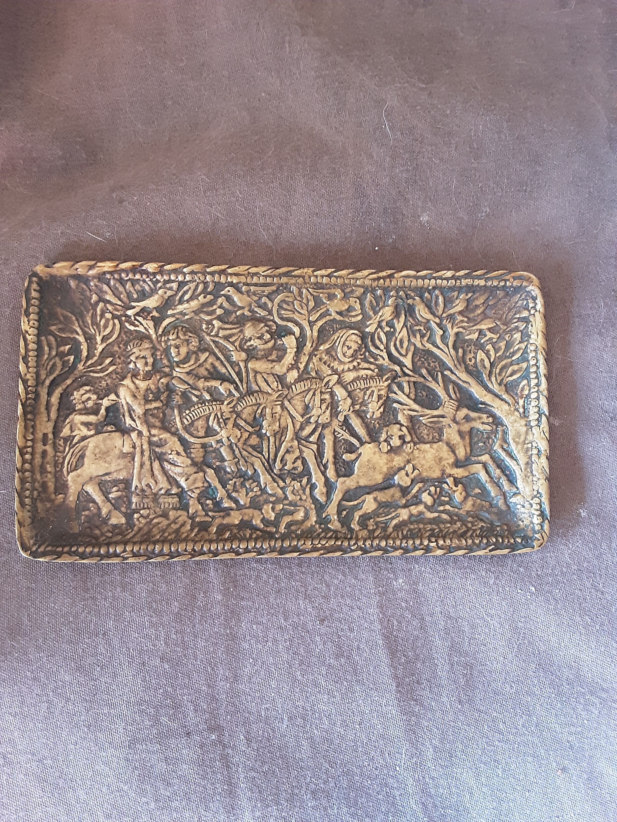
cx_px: 308
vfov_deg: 63.4
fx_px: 665
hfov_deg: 49.7
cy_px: 411
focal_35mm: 28
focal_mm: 2.9
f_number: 1.9
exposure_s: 1/25
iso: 200
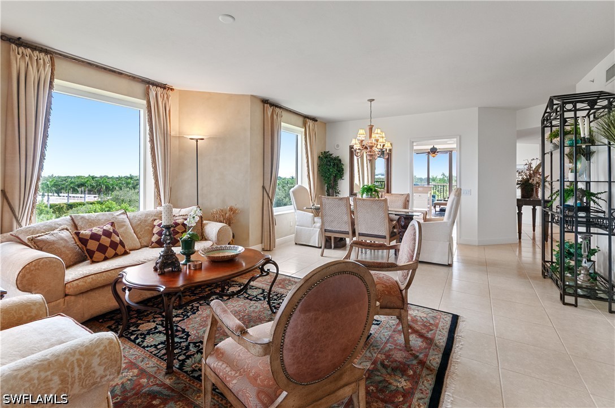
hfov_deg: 100.5
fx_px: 256
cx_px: 308
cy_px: 204
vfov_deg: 77.1
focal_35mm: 15
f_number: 8
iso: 200
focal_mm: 10
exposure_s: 1/8
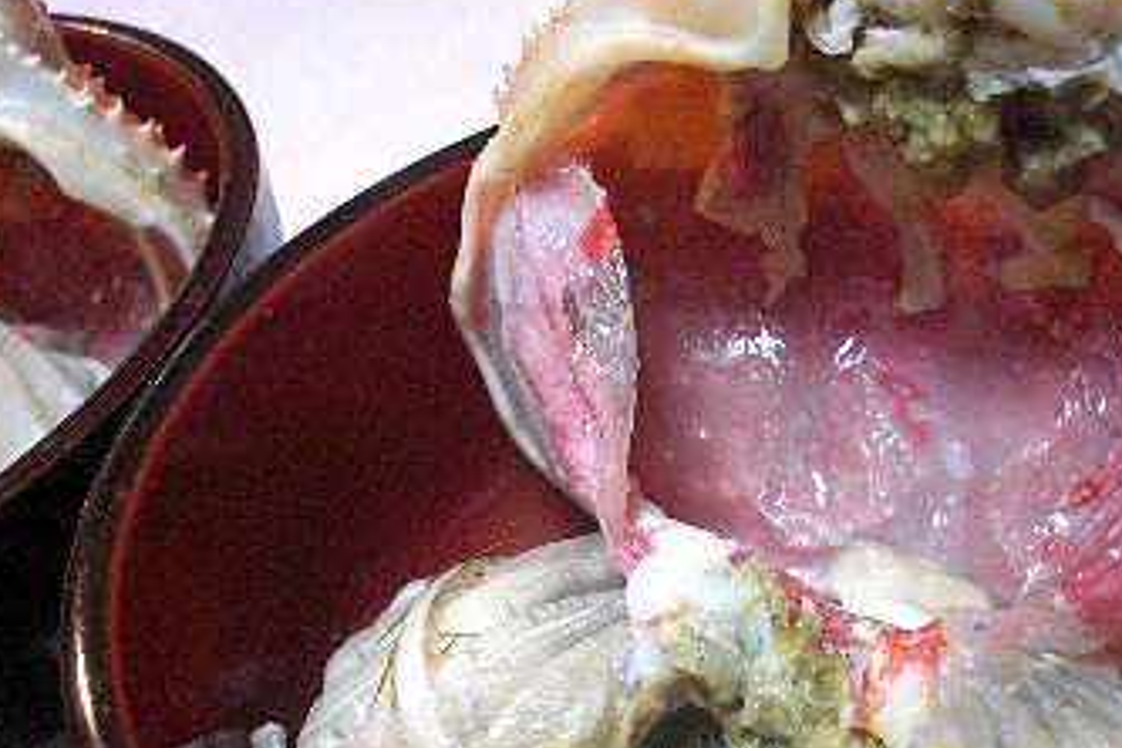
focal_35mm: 54
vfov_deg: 24.8
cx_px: 516
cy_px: 559
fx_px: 1683
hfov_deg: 36.8
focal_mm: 6.3
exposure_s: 1/60
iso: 800
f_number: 2.8
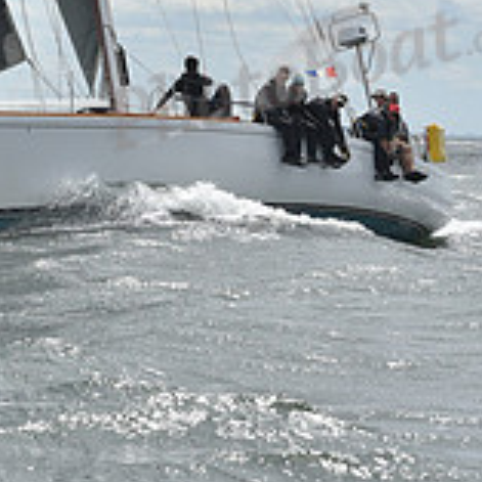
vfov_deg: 6.0
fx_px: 4537
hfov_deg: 6.1
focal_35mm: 288
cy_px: -356
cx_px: -51
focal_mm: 92
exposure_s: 1/1250
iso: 320
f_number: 9
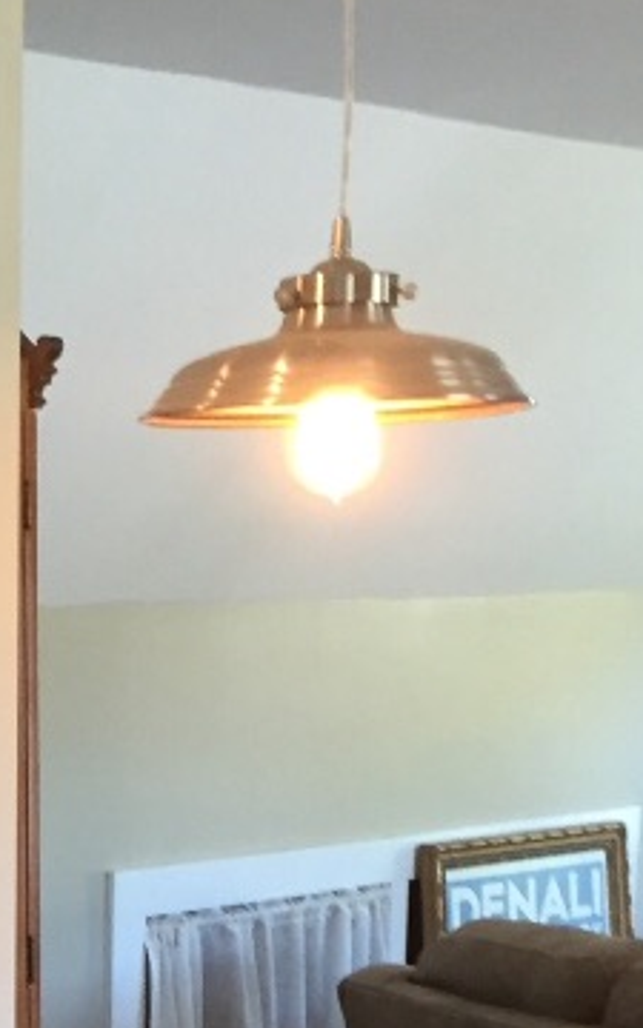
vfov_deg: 21.0
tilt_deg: -16.0
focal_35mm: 91
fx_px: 2551
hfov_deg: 13.8
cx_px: -197
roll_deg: +1.0
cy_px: 1285
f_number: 2.2
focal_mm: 4.15
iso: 100
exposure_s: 1/30
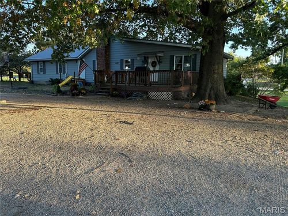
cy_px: 108
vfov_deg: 53.1
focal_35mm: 26
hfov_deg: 67.3
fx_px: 216
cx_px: 144
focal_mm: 5.7
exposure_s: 1/250
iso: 40
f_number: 1.5
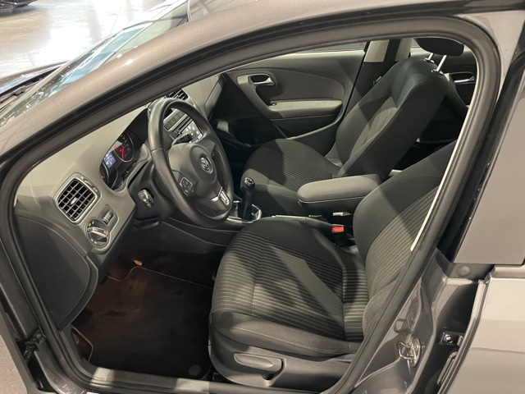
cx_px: 262
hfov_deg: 67.3
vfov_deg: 53.1
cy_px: 197
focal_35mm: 26
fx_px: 394
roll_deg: +0.3
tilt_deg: -34.5
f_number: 1.6
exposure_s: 1/25
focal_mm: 4.2
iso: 640
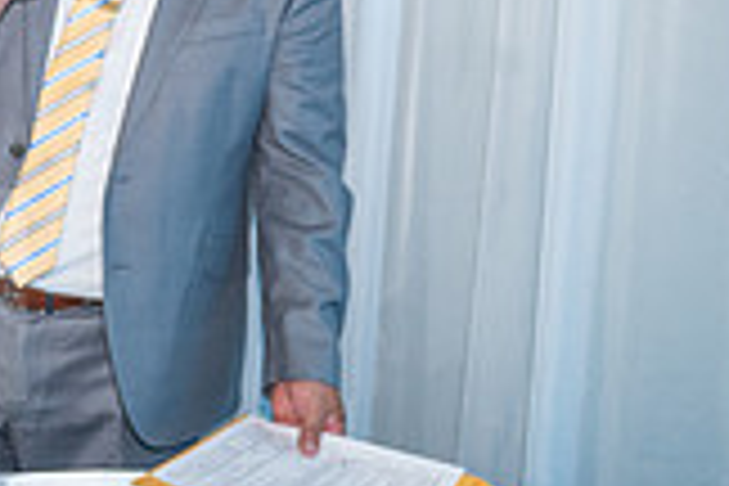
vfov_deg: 15.9
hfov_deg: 20.4
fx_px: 1741
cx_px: -356
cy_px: 295
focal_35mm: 86
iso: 1000
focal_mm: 24
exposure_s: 1/160
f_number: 3.2
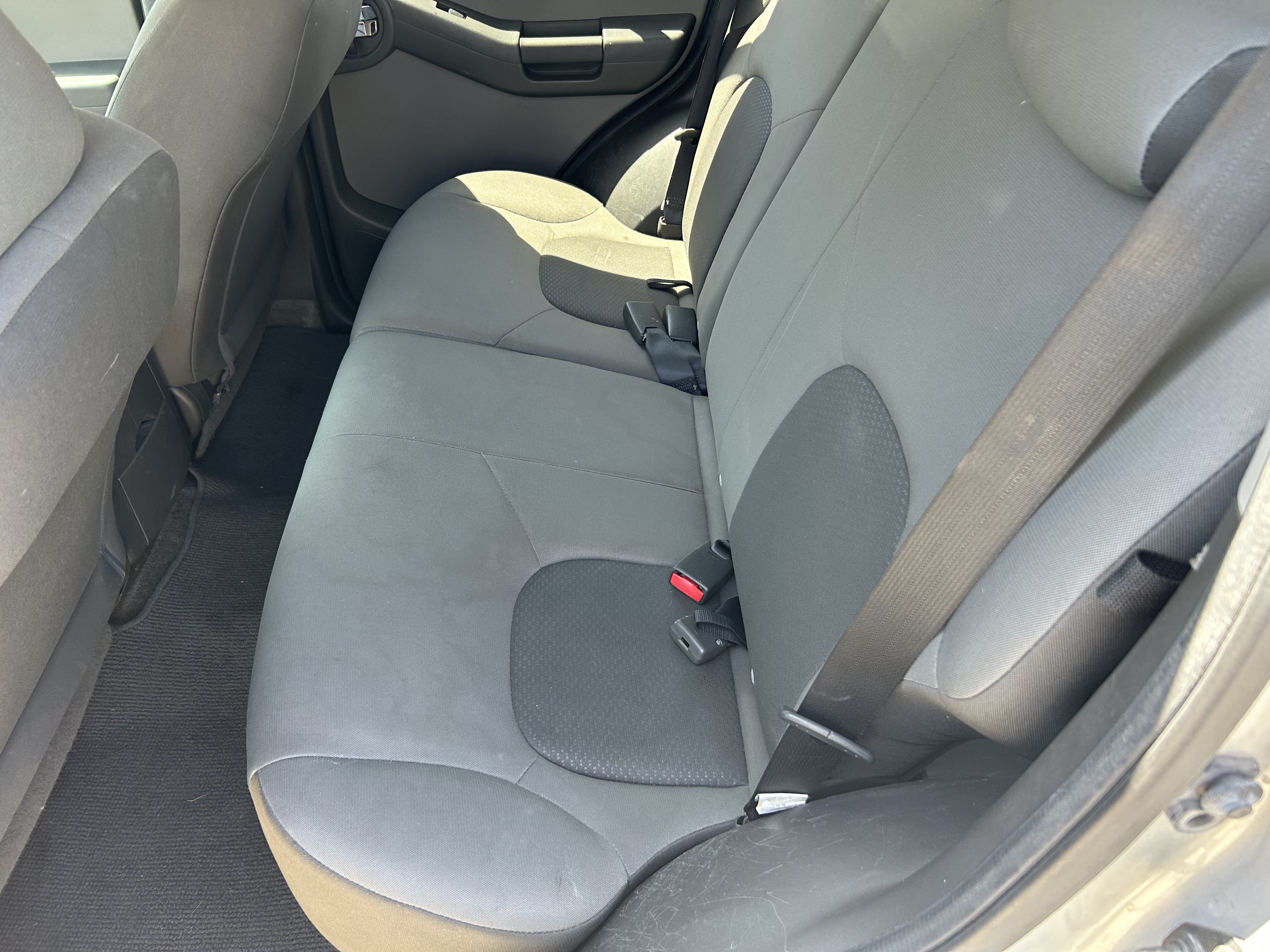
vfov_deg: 53.1
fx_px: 954
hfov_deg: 67.3
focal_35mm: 26
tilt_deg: -40.8
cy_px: 476
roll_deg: +1.2
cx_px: 635
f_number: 1.5
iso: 80
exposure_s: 1/121
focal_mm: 5.7
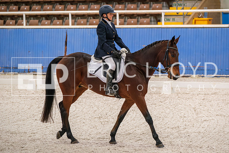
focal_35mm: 184
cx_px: 124
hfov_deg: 11.2
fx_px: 1171
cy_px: 81
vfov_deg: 7.5
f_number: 3.2
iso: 2000
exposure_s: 1/640
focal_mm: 110.6
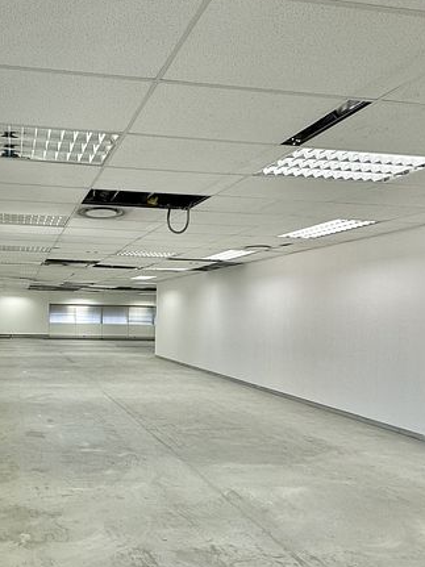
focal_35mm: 26
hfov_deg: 48.7
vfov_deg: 67.1
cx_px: 62
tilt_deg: +0.1
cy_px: 313
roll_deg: -1.4
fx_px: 426
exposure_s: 1/100
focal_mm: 2.22
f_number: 2.2
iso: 80
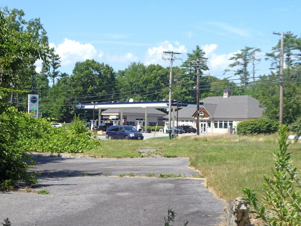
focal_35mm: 70
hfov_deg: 27.8
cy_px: 113
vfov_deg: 21.0
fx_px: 609
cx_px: 150
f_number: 4.5
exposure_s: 1/500
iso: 80
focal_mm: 12.5
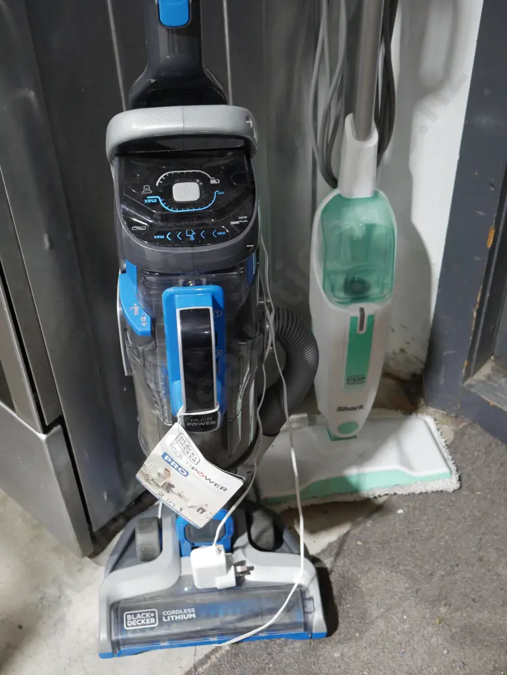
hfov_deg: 29.1
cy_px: 338
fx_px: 976
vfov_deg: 38.2
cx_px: 254
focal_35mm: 50
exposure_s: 1/60
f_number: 5.6
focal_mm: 25
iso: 2000
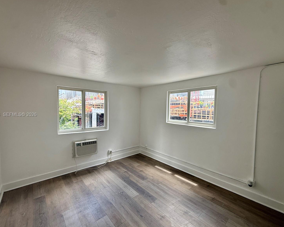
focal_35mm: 15
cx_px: 132
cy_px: 115
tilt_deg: -2.8
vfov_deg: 84.0
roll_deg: -0.8
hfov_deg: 96.6
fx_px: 126
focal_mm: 2.22
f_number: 2.2
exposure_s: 1/120
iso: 80
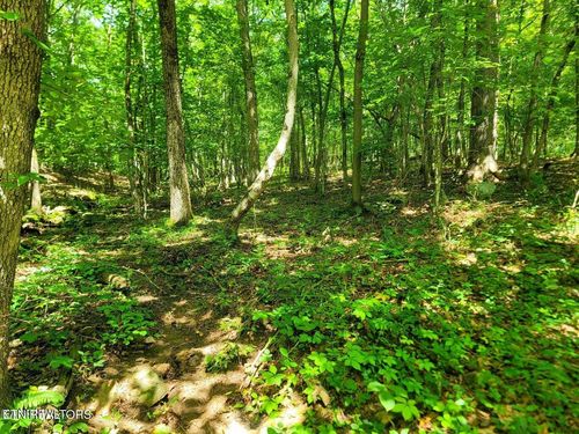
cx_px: 290
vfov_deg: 54.9
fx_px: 418
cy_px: 217
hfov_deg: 69.4
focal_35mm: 25
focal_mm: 7
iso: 50
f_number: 1.8
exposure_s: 1/120
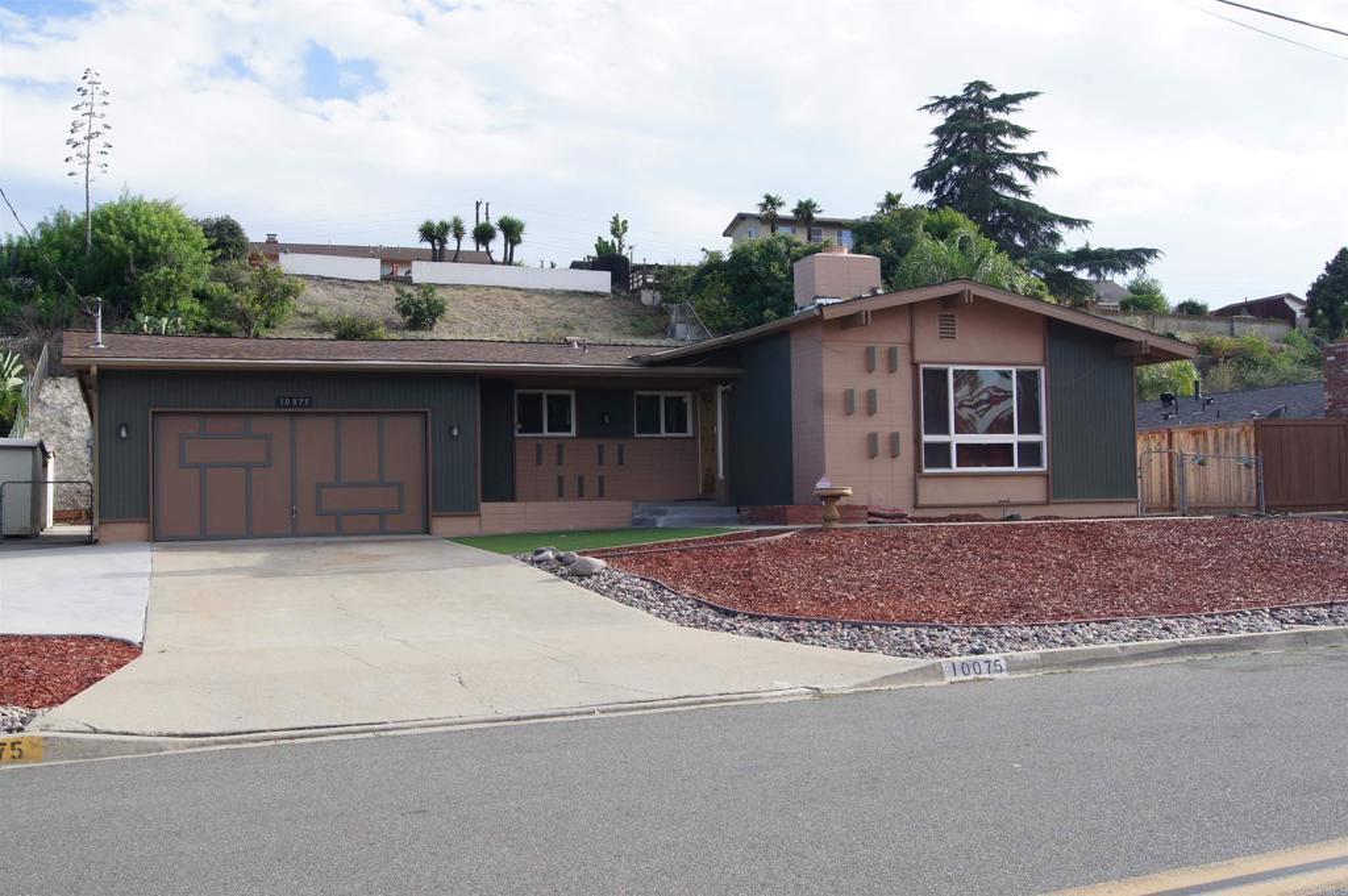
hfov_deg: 53.2
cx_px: 674
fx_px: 1347
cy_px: 448
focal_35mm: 36
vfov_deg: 36.8
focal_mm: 24
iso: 100
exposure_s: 1/80
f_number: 13
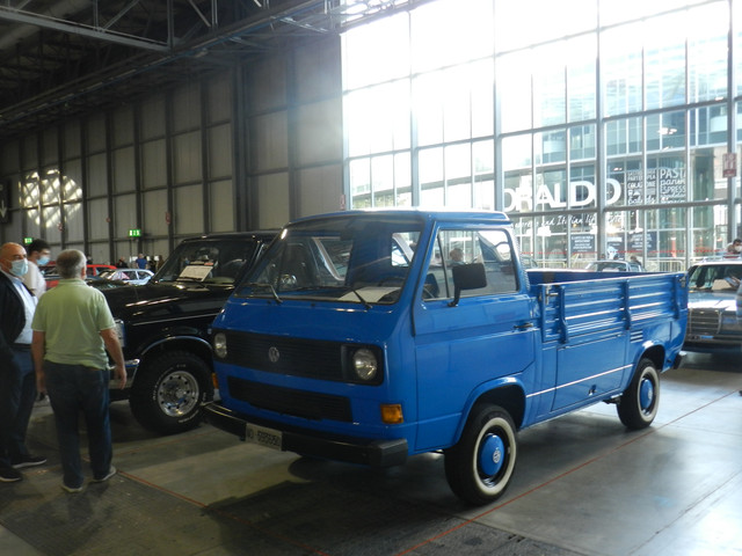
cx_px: 371
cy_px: 278
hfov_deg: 56.8
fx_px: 686
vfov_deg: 44.2
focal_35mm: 32
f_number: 3.7
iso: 320
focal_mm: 5.6
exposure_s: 1/30
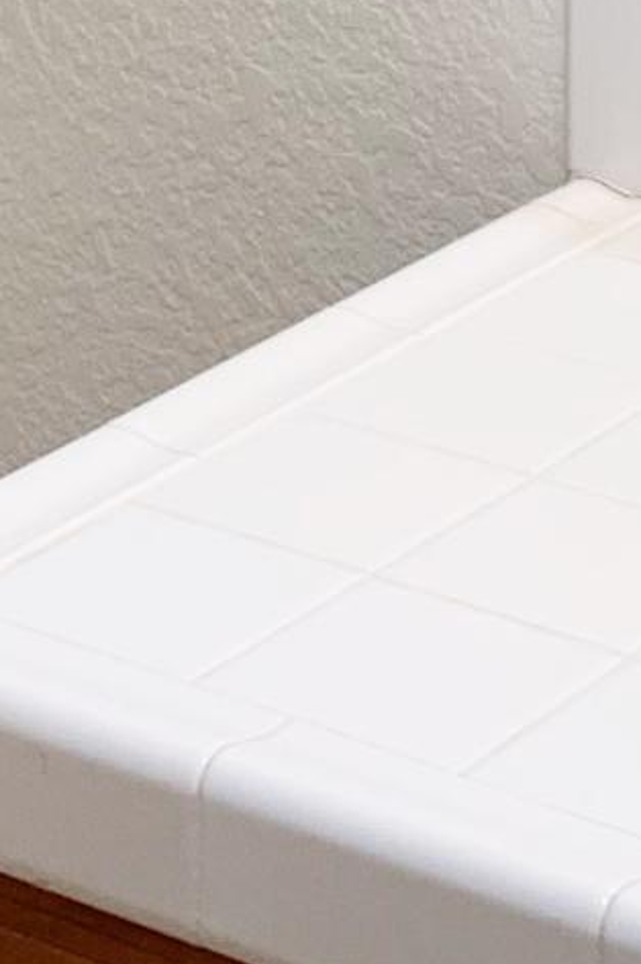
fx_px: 4600
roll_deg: -0.4
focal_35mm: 172
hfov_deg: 8.0
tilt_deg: -7.6
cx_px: 204
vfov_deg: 11.2
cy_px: -703
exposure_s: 1/60
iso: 50
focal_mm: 4.25
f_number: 1.8
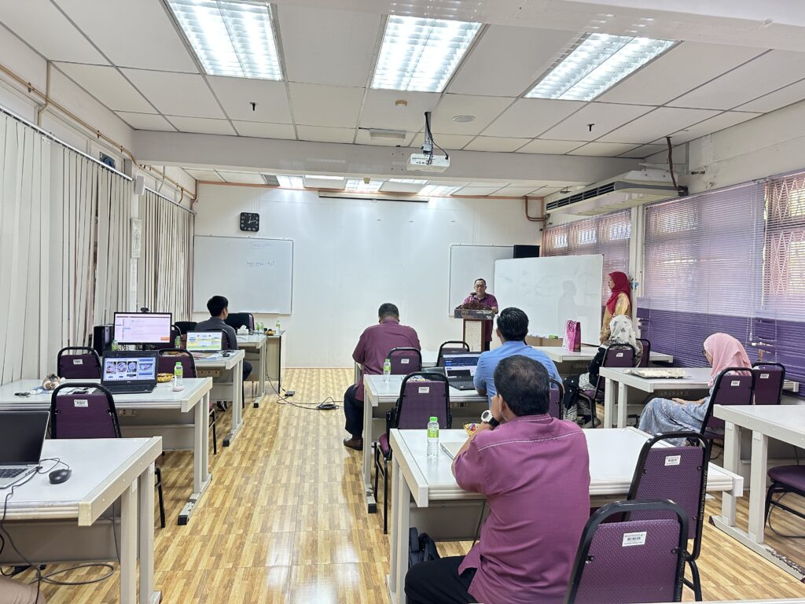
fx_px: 558
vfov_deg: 56.8
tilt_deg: -1.1
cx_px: 402
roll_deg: -1.2
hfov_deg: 71.6
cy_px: 302
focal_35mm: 24
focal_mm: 6.86
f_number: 1.78
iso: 250
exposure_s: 1/50
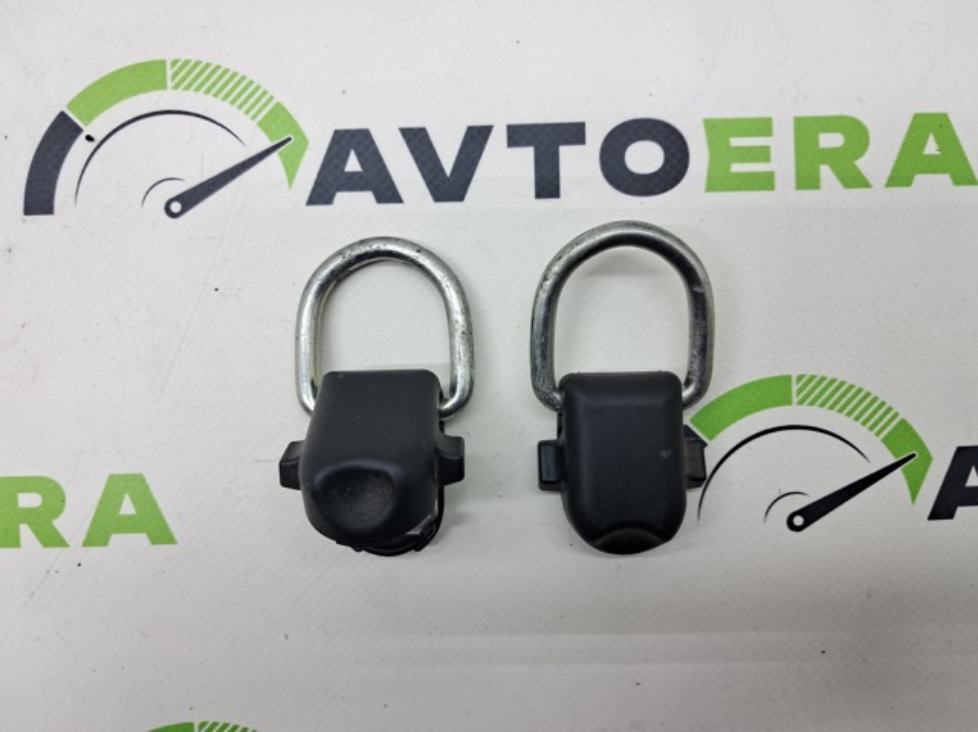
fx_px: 762
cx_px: 489
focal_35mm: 27
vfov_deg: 51.3
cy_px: 366
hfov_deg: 65.4
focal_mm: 4
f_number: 1.8
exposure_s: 1/50
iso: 50
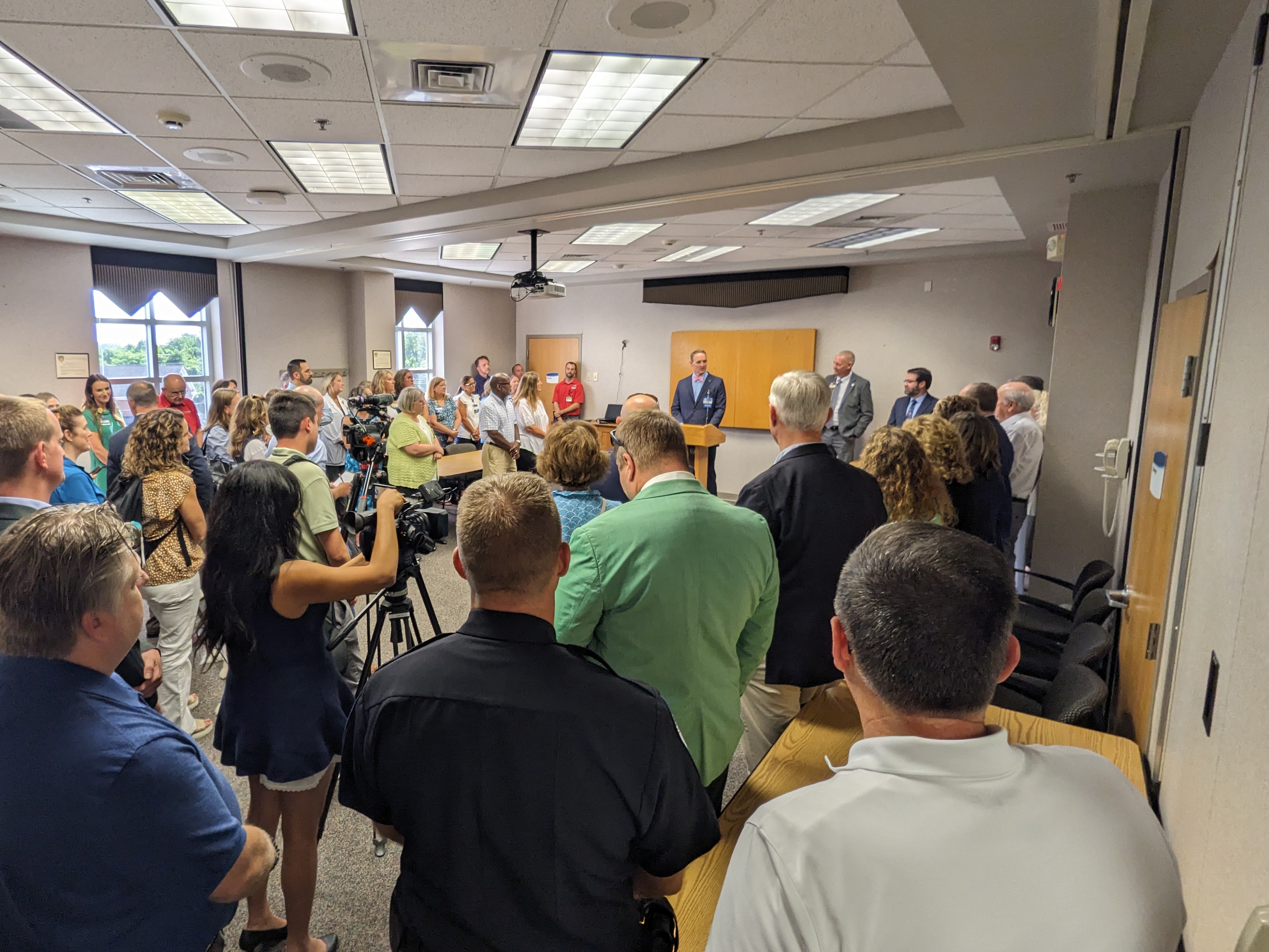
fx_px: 697
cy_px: 453
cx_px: 517
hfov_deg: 83.8
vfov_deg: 68.7
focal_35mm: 19
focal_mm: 2.22
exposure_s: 1/30
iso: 51
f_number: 2.2
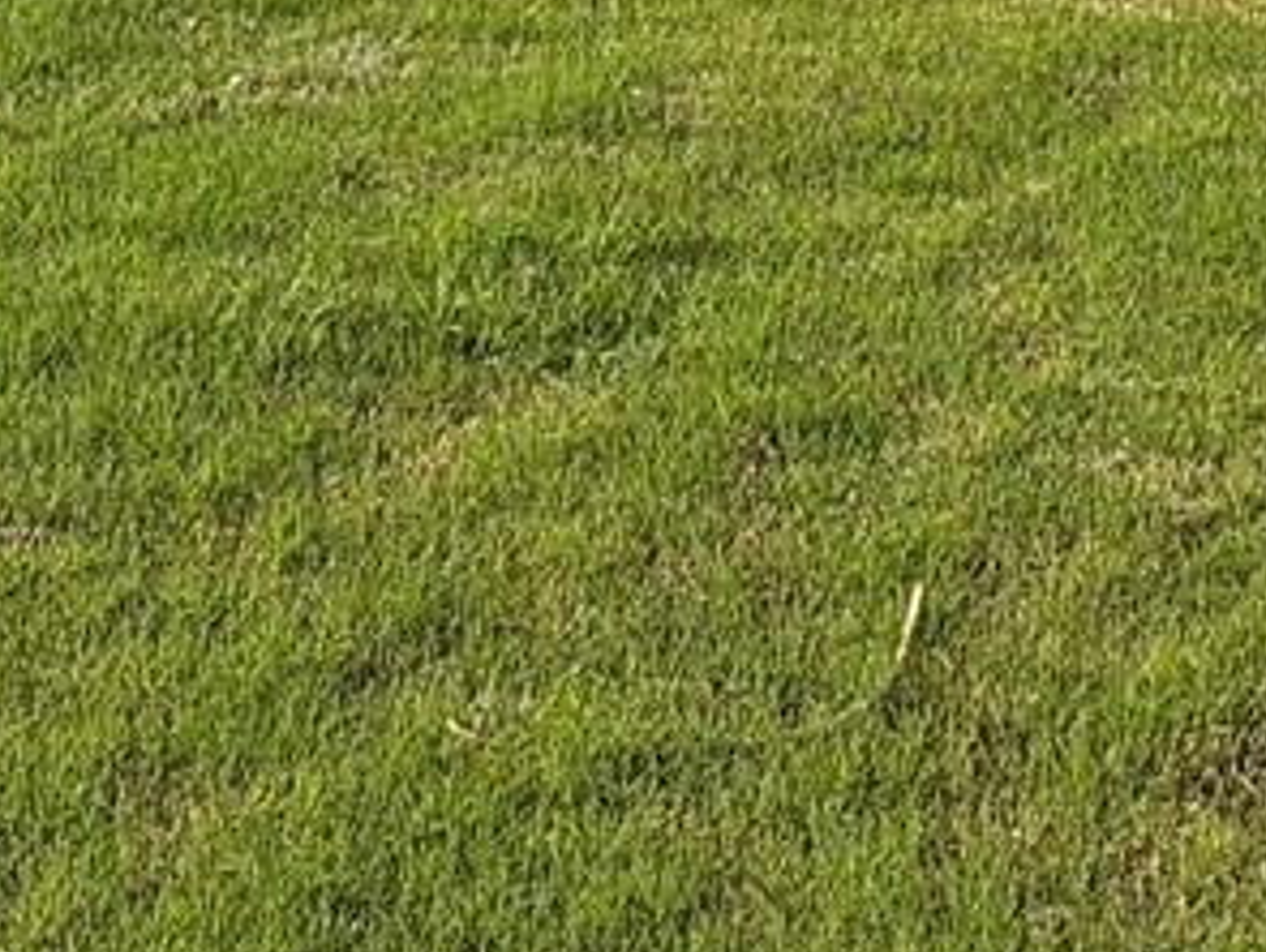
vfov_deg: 8.6
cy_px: -566
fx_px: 6188
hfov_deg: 11.7
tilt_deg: -4.8
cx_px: 901
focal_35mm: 169
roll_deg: -0.6
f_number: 1.6
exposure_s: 1/3125
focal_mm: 5.96
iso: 50
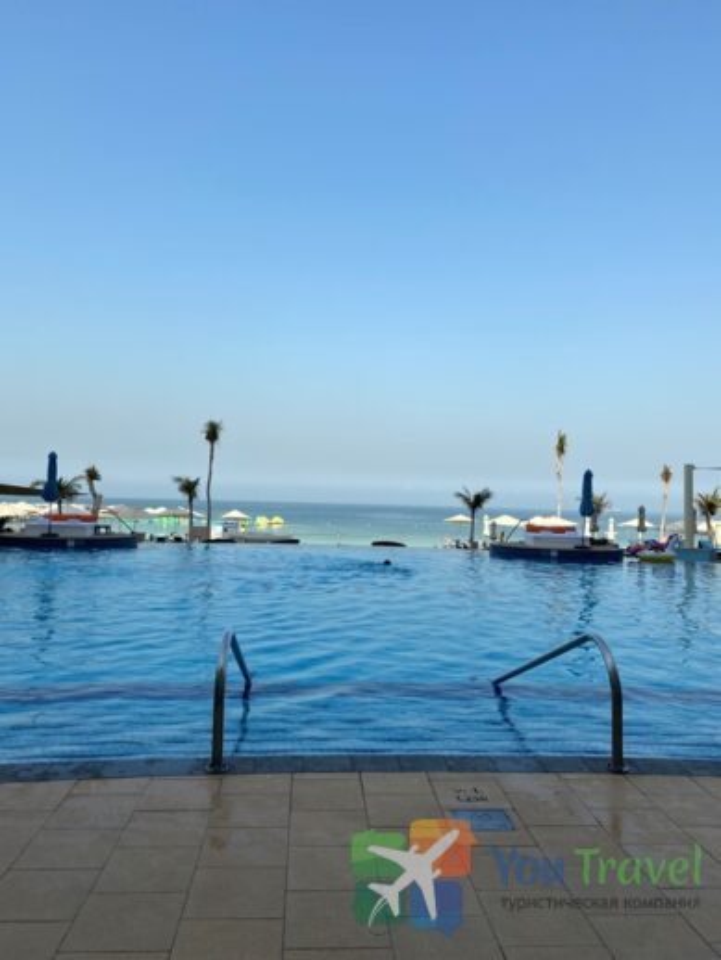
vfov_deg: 67.3
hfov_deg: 53.1
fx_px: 721
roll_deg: -1.1
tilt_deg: +3.5
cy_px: 480
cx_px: 360
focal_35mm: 26
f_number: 1.8
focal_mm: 4.25
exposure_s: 1/2825
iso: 32
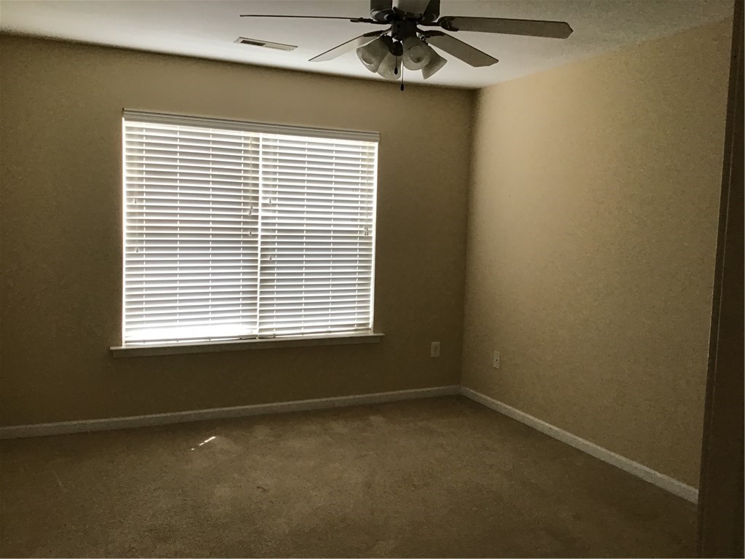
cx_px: 372
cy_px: 280
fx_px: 667
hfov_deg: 58.4
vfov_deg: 45.4
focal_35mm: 31
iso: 32
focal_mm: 3.3
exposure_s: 1/30
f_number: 2.4
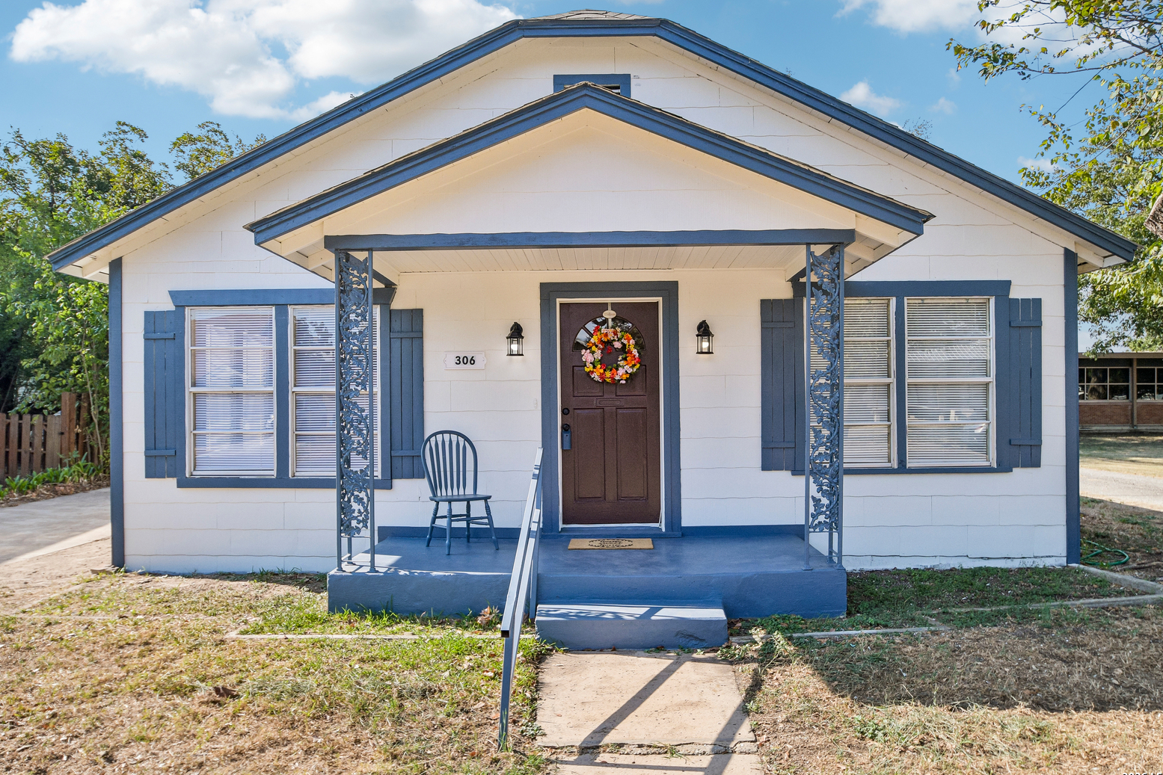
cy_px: 379
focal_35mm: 25
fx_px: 808
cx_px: 595
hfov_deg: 71.5
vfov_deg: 51.3
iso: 400
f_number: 8
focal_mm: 16
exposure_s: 1/400
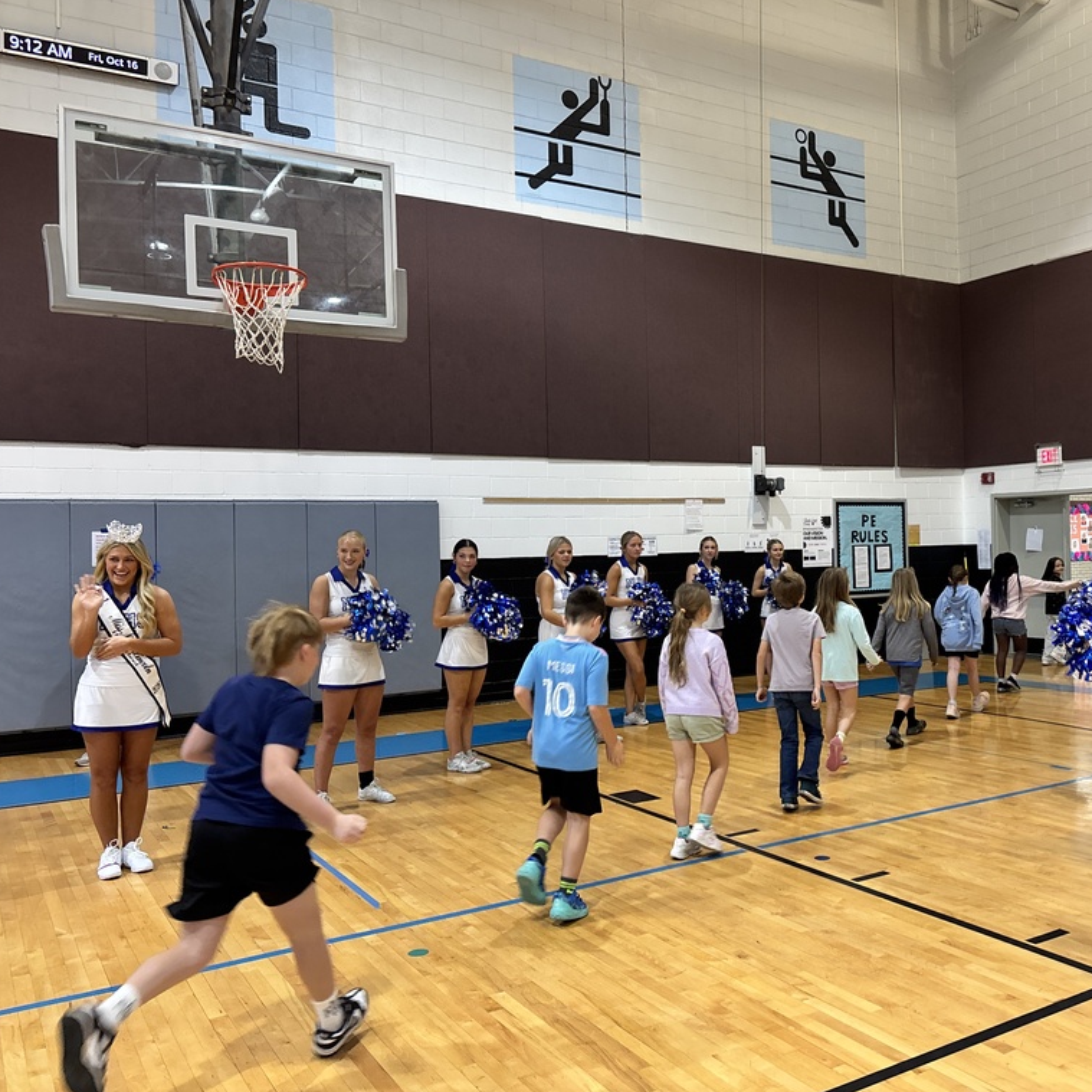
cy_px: 544
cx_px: 692
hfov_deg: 51.9
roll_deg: +1.5
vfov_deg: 52.5
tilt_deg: -2.2
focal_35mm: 31
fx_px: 1106
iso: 160
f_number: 1.6
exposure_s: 1/60
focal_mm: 5.96
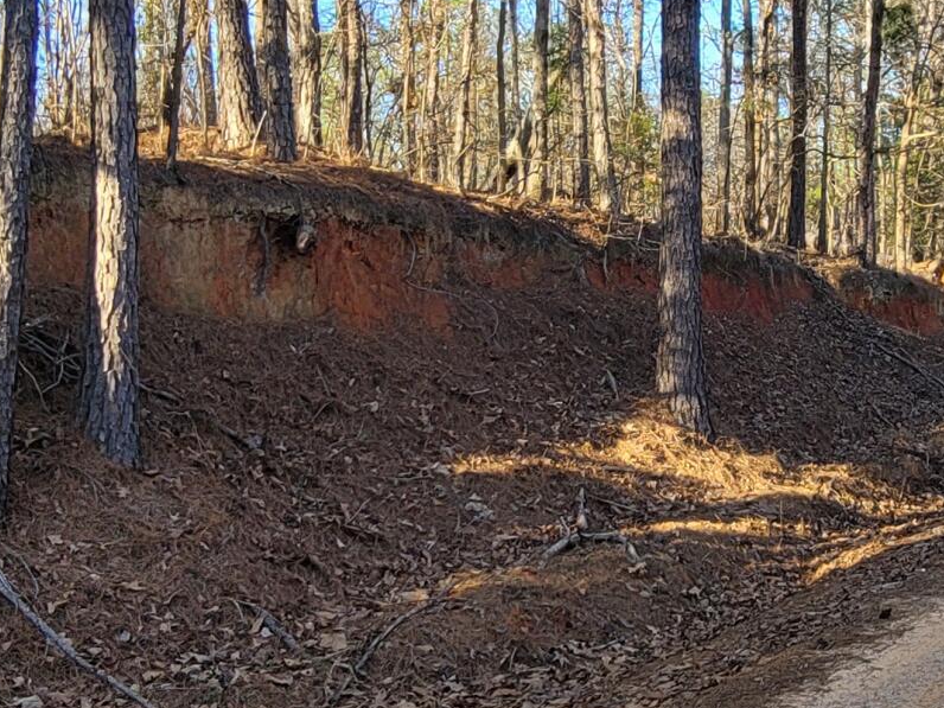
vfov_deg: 29.6
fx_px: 1336
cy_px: 436
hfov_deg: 38.5
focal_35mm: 49
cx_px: 621
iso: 50
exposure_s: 1/271
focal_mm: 2.2
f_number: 2.2
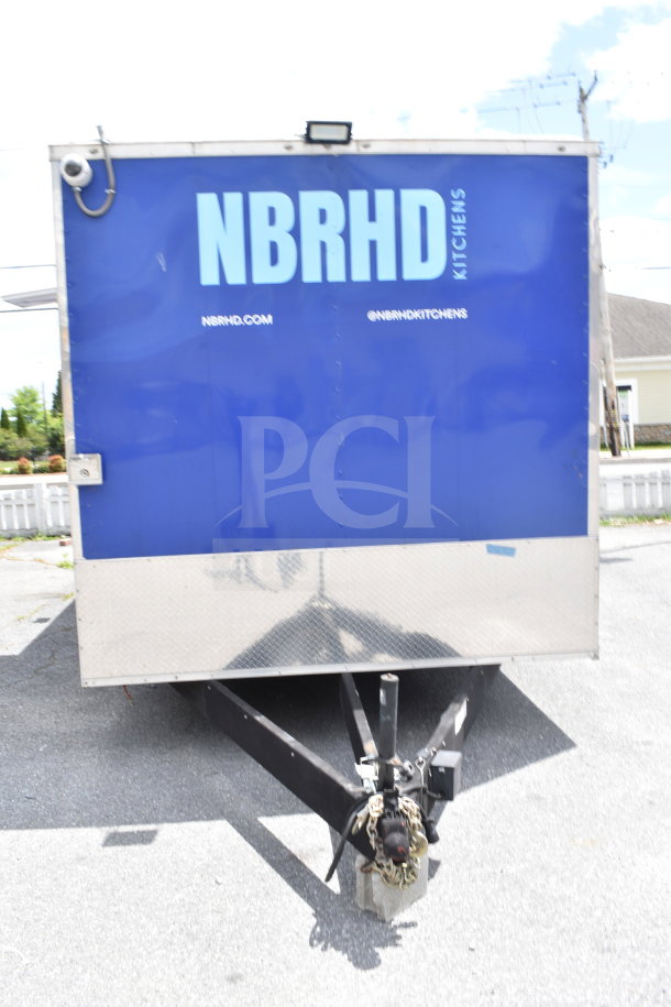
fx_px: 923
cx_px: 336
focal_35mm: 33
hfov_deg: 40.0
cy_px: 504
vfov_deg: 57.2
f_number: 7.1
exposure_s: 1/200
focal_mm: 22
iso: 200
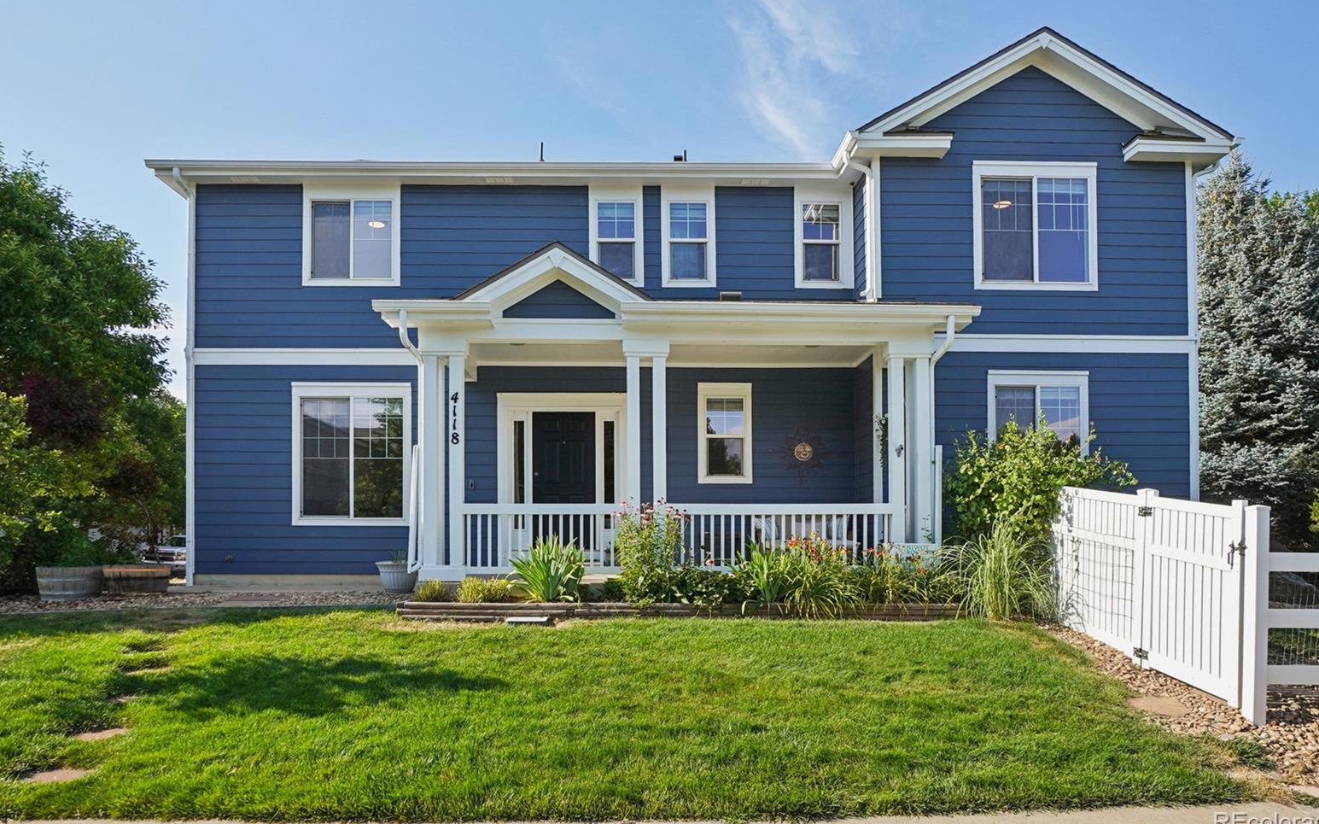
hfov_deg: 88.0
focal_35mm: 19
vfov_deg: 62.1
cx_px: 668
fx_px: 683
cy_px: 384
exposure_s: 1/160
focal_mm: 12
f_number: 8
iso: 100
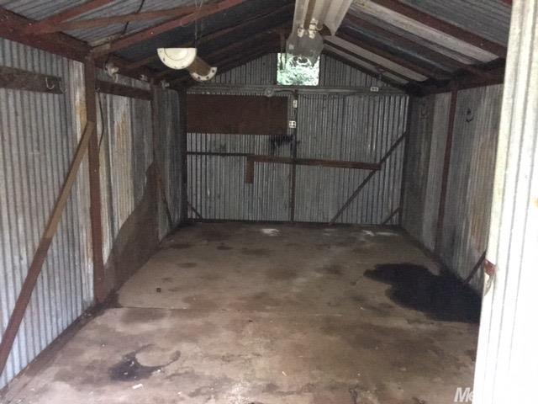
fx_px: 451
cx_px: 269
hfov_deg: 61.7
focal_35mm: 29
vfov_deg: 48.2
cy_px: 202
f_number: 2.2
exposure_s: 1/16
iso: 1250
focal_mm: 4.15
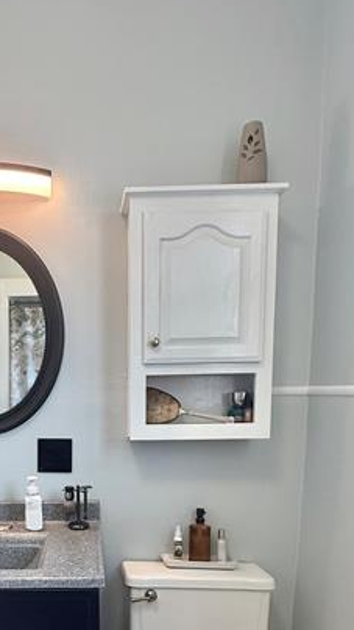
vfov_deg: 63.1
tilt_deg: -6.6
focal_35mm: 29
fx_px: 484
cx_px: 72
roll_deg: +0.1
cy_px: 455
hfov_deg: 38.7
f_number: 2.2
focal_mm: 2.22
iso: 160
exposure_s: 1/120
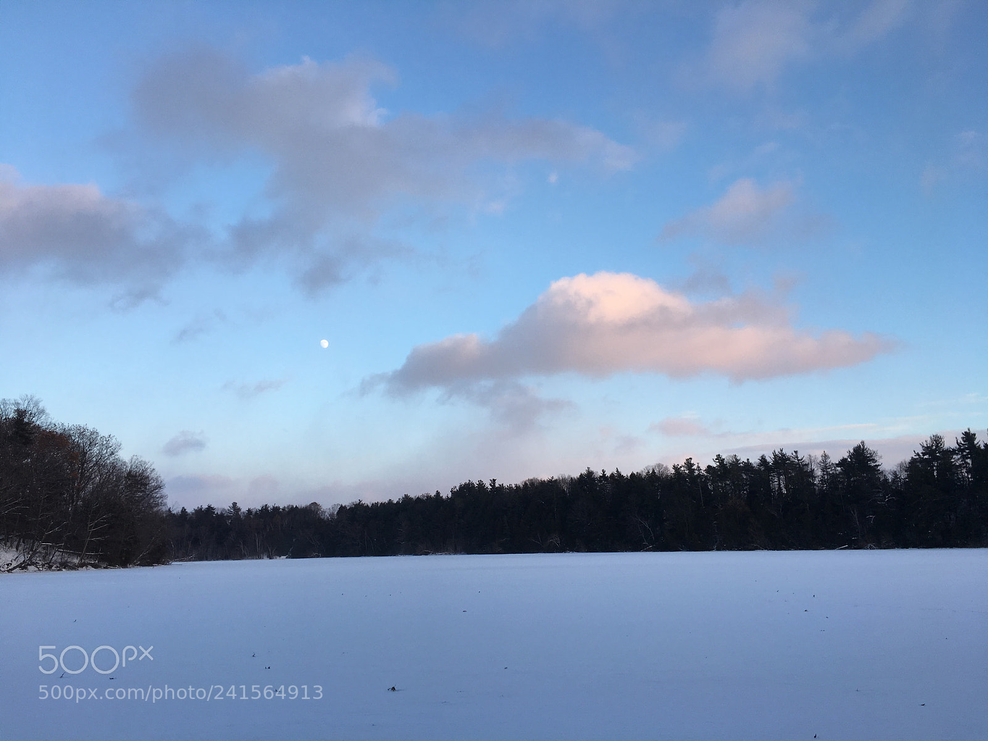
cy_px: 370
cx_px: 494
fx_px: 828
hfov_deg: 61.7
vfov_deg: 48.2
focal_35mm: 29
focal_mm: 4.15
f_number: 2.2
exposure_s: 1/346
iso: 25
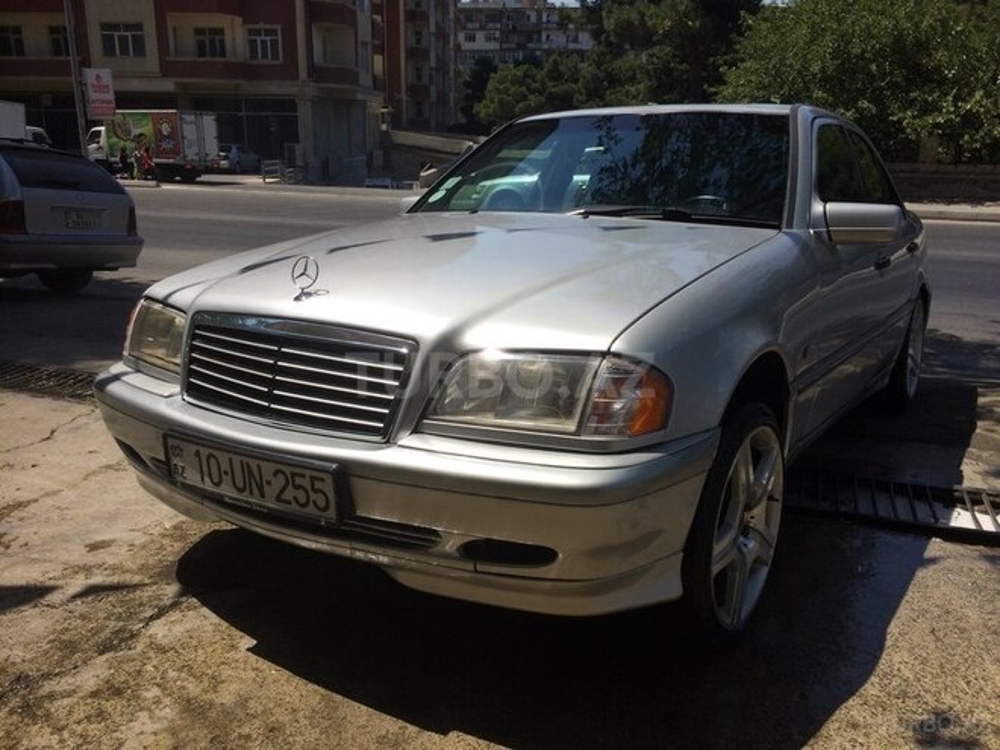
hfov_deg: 61.7
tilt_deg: -16.6
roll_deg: -1.6
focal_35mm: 29
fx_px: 838
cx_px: 500
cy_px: 375
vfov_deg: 48.2
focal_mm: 4.15
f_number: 2.2
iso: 32
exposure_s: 1/2740
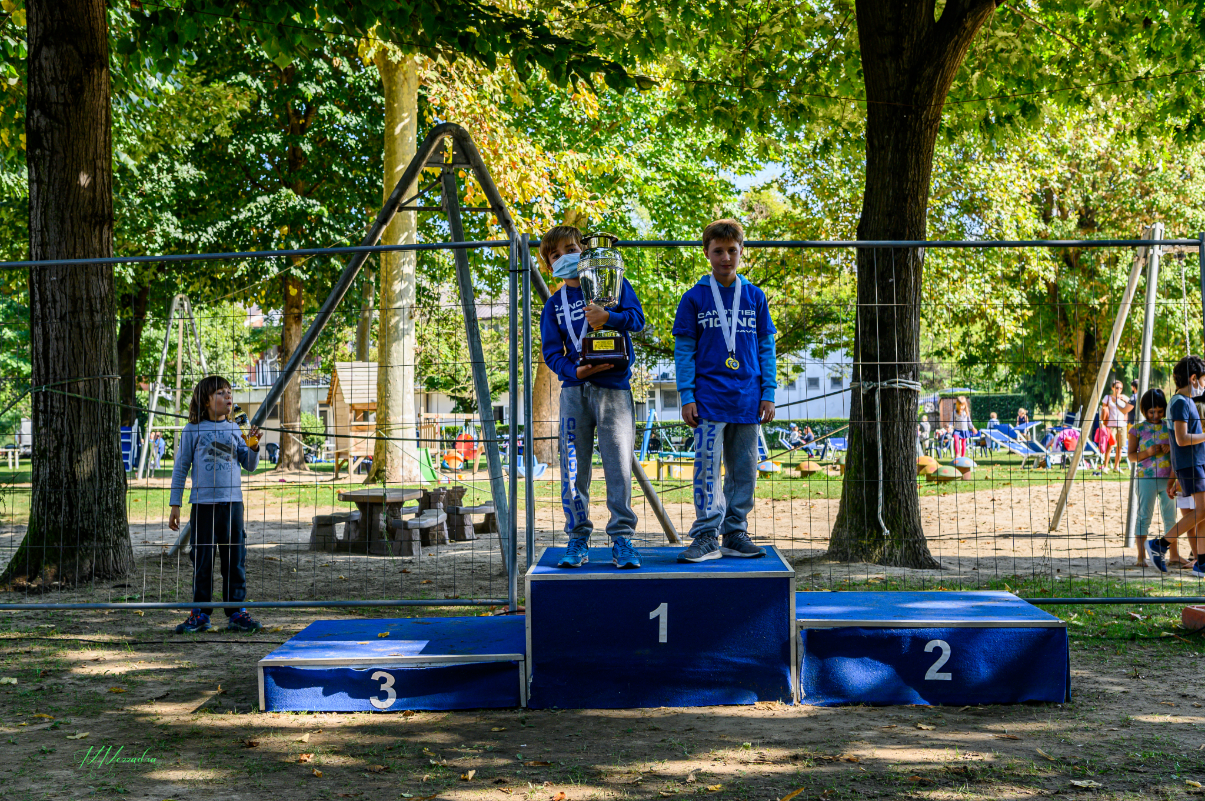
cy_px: 400
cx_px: 602
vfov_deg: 28.0
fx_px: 1605
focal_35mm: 48
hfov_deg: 41.1
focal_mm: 48
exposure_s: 1/200
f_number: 7.1
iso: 200
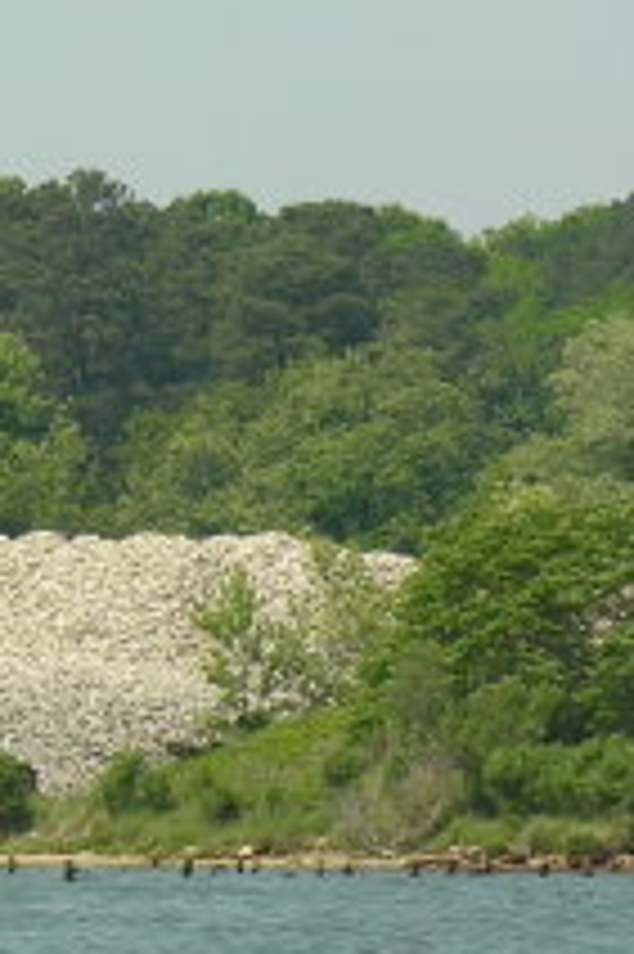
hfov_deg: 2.0
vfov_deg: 3.0
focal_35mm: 679
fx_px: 17965
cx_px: -1259
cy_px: 234
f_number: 6.9
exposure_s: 1/212
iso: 50
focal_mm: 40
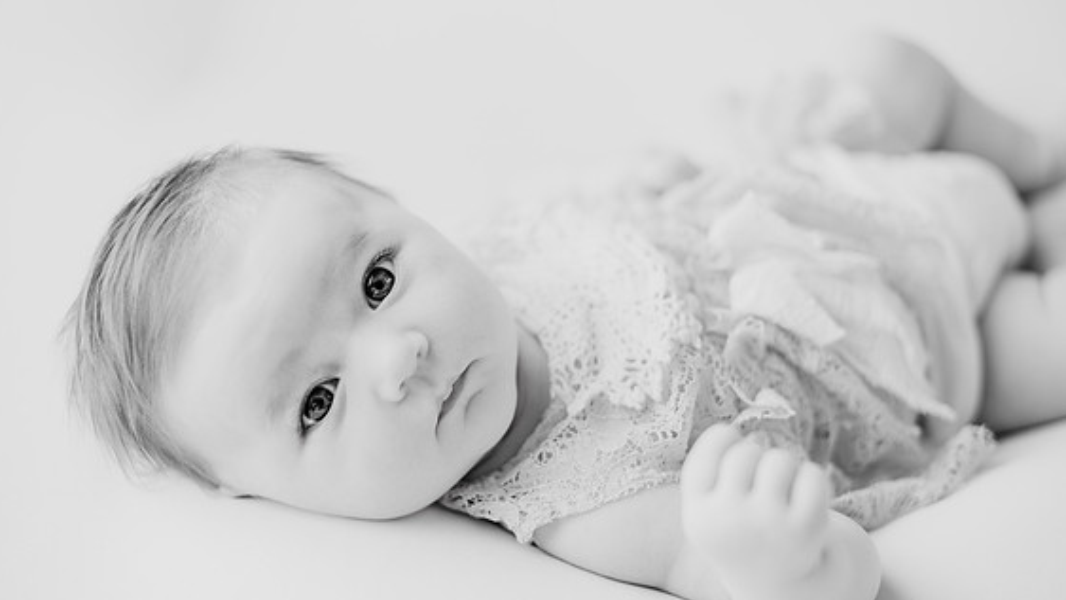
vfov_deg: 22.2
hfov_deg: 38.5
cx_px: 536
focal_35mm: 54
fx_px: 1527
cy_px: 313
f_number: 2.2
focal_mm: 50
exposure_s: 1/160
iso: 125
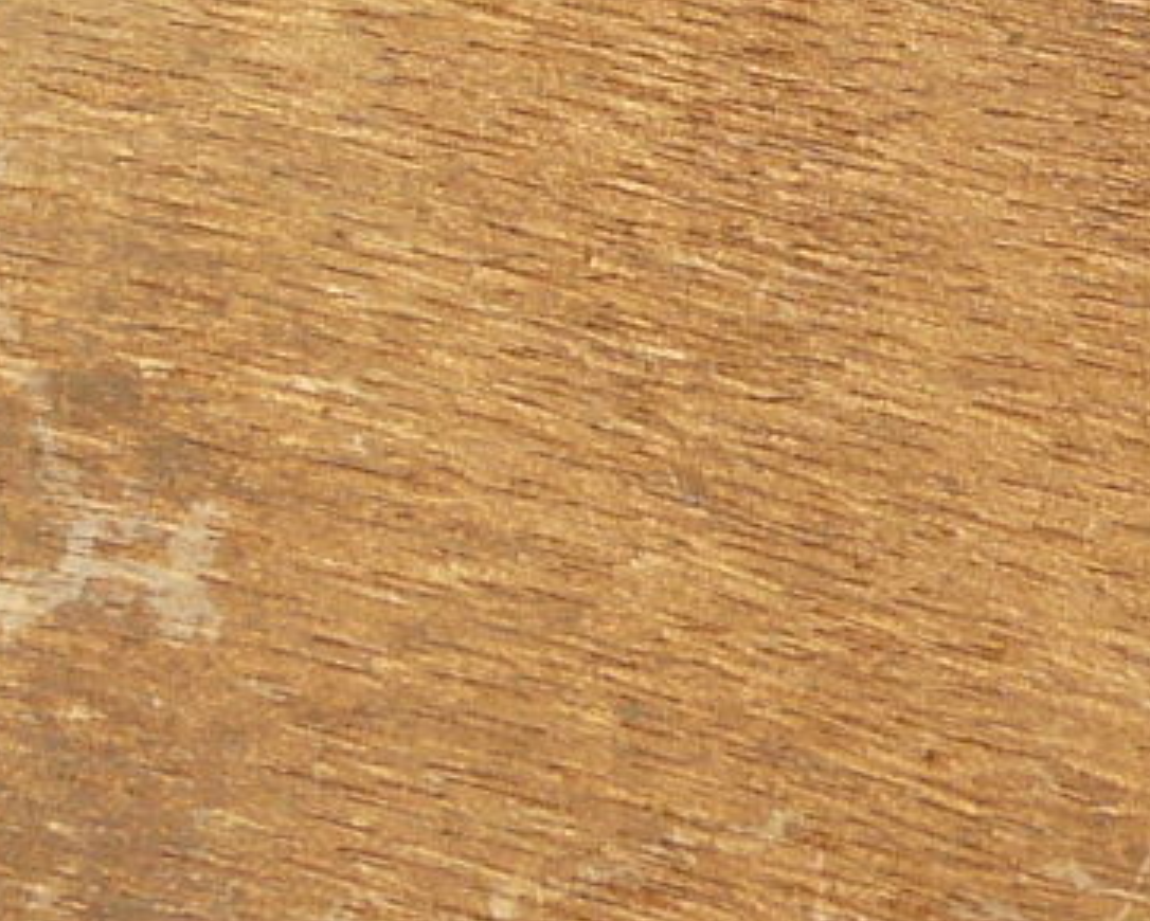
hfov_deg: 12.6
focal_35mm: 151
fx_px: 5142
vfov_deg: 10.1
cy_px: -216
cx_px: 1074
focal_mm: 4.6
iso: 100
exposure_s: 1/100
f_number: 3.6
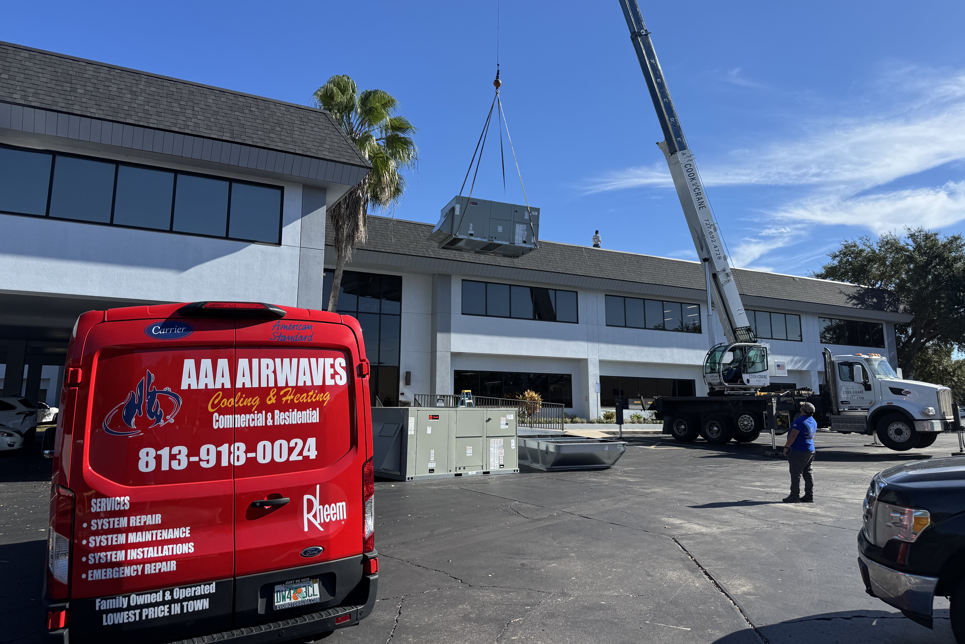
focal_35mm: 25
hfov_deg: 71.5
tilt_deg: +11.5
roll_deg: -0.2
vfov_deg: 51.2
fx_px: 670
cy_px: 293
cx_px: 482
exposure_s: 1/3802
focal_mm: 6.76
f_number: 1.78
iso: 80
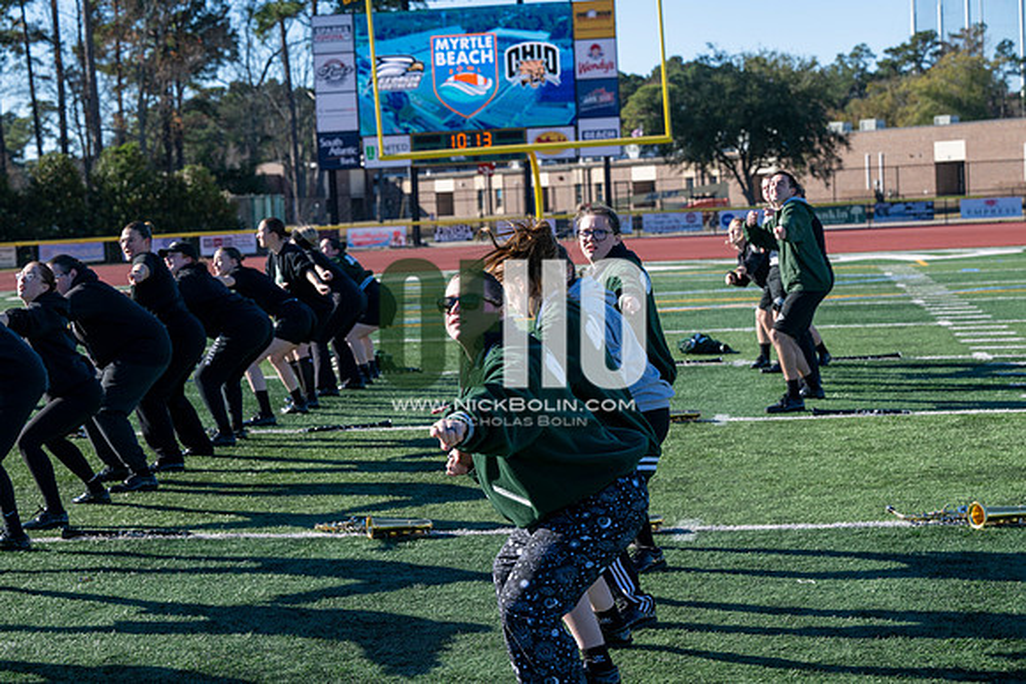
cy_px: 342
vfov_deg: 19.5
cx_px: 513
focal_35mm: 70
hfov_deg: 28.8
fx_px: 1995
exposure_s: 1/2000
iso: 250
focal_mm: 70
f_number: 5
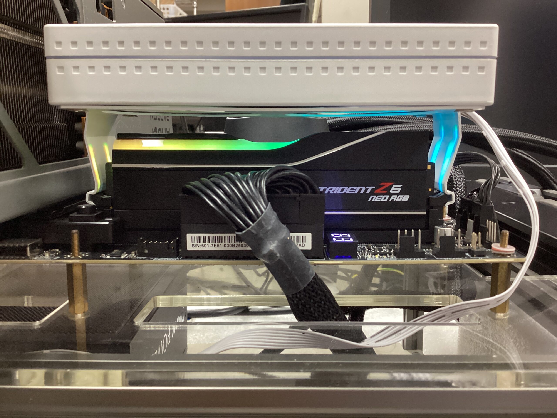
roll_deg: +0.9
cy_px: 209
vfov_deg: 45.4
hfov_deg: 58.4
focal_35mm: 31
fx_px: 499
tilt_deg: -9.9
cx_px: 278
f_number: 2.4
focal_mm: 3.3
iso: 320
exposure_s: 1/60
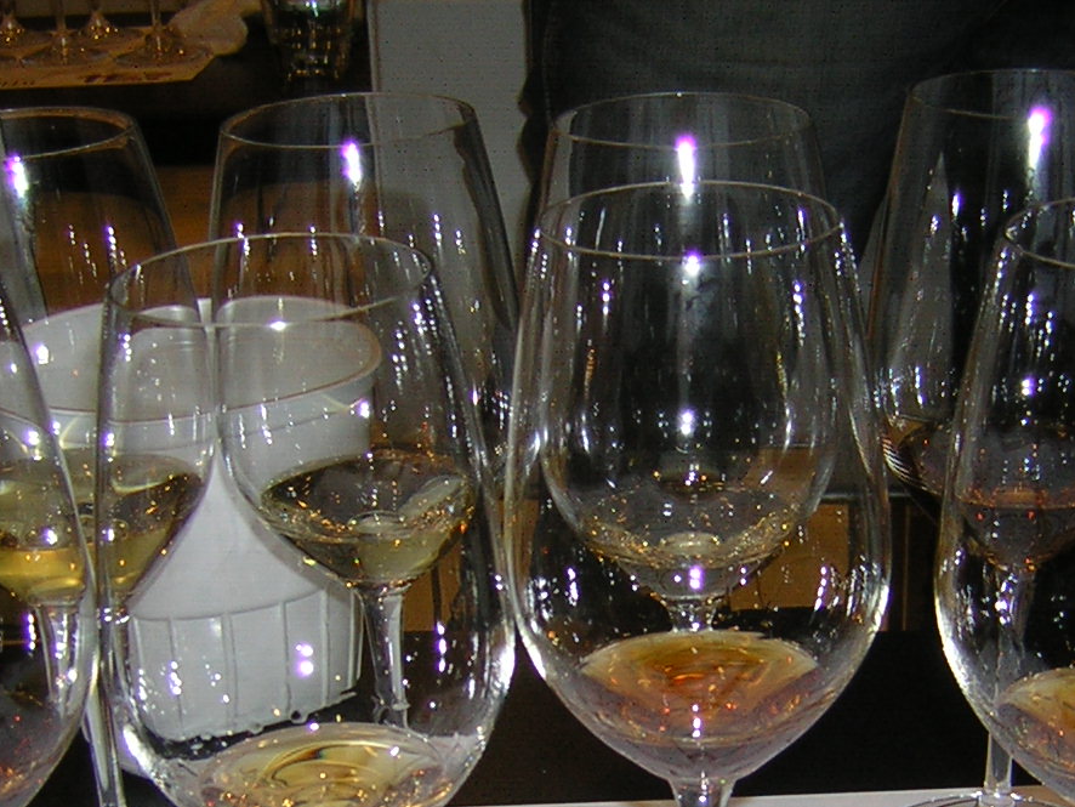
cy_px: 670
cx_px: 709
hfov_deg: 29.6
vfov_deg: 22.2
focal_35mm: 65
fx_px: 2019
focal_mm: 4.7
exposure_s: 1/60.1
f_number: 2.6
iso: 50
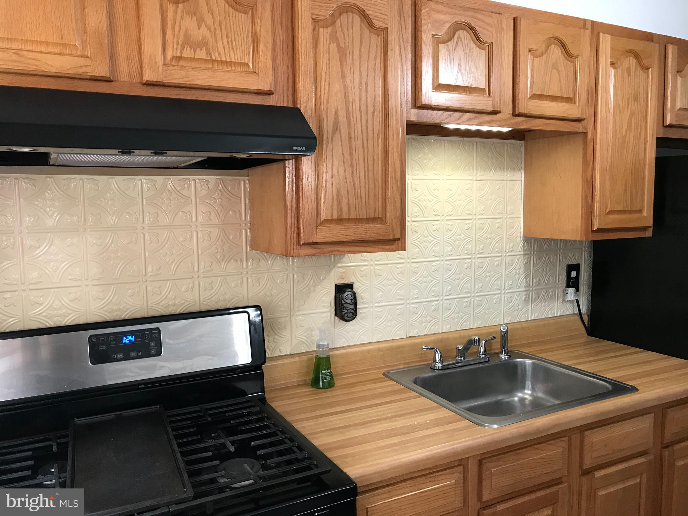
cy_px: 258
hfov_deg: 63.4
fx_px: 557
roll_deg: +0.7
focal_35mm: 28
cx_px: 344
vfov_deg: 49.7
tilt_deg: -5.5
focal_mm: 3.99
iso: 40
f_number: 1.8
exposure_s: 1/17
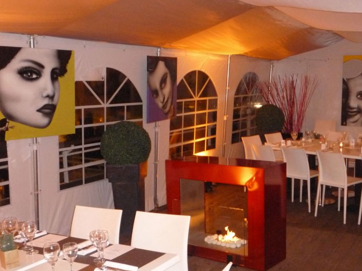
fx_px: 481
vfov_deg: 31.4
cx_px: 229
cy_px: 168
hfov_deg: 40.9
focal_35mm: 46
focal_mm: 5.2
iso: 500
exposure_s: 1/8
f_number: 3.3
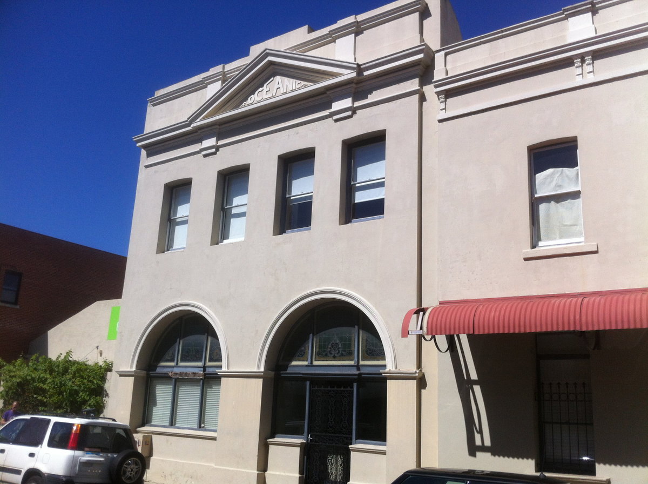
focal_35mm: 35
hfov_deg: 52.7
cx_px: 324
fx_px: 654
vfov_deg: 40.6
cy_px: 242
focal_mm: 3.85
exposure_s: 1/3016
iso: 80
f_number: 2.8
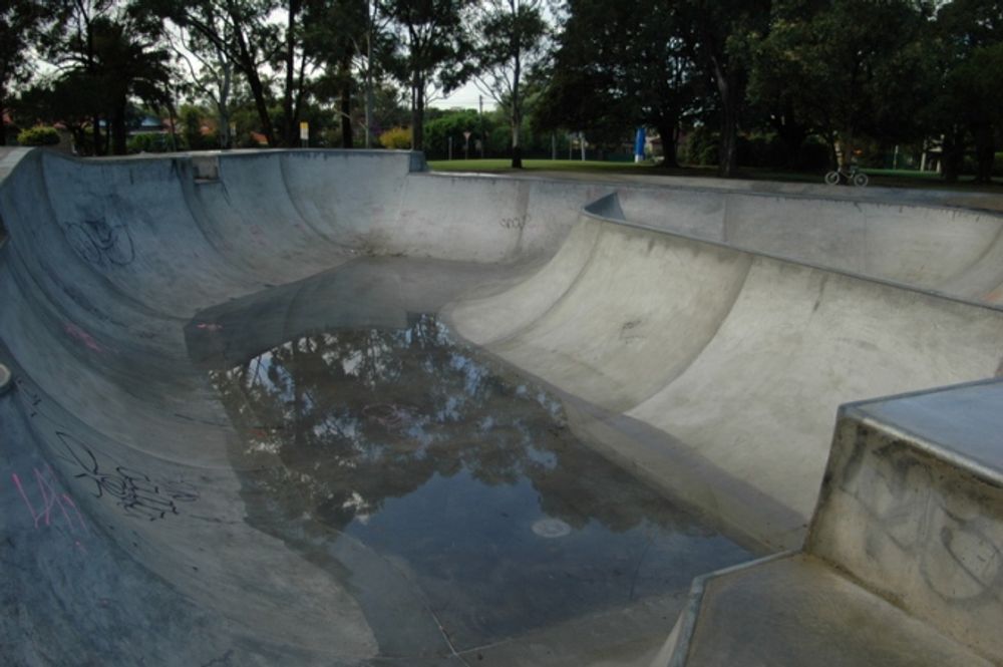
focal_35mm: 30
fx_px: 835
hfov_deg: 62.0
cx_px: 502
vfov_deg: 43.5
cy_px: 334
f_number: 3.8
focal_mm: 20
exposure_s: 1/640
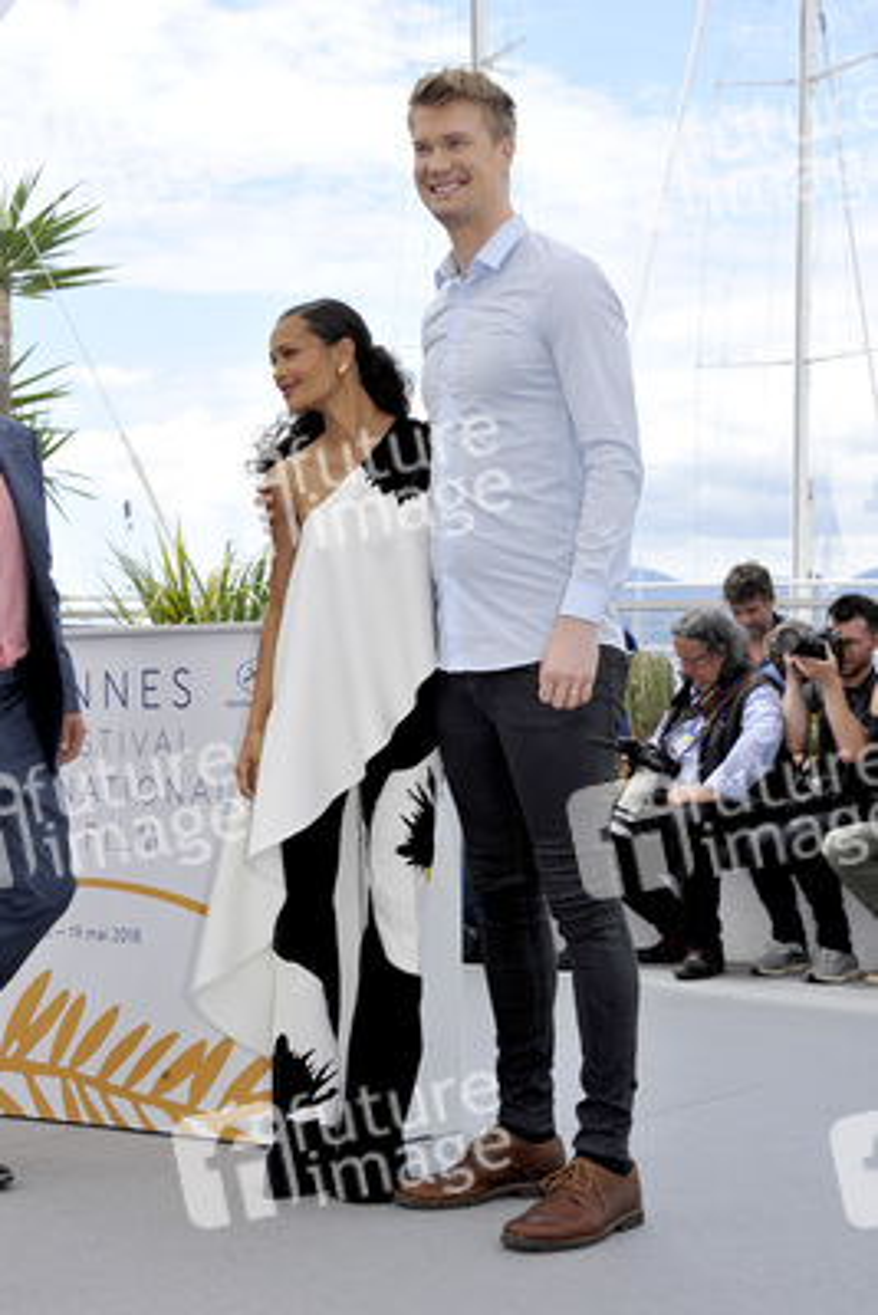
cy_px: 658
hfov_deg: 20.9
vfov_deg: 30.9
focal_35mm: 65
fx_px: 2376
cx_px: 439
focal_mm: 65
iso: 200
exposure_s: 1/250
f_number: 9
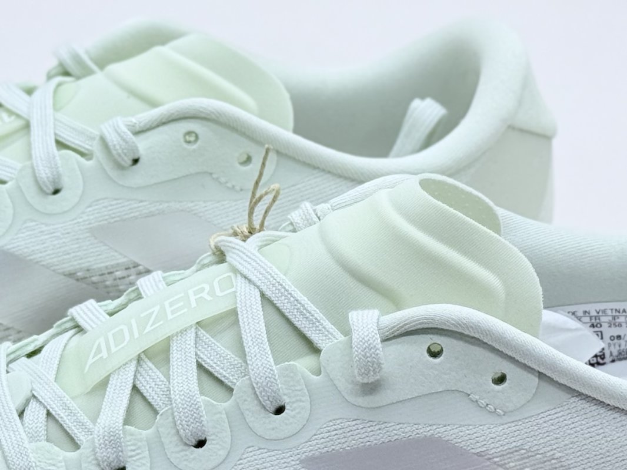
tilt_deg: -26.0
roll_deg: -0.5
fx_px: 870
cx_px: 314
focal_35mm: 48
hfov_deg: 39.6
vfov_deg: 30.3
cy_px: 235
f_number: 1.78
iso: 64
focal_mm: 6.76
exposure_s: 1/778
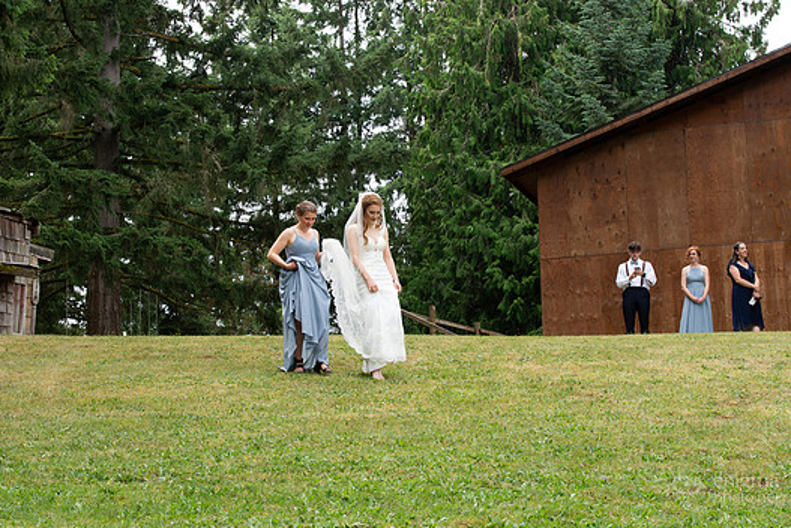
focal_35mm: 77
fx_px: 1693
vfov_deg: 17.7
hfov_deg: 26.3
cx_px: 386
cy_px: 253
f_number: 11
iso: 800
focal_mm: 70
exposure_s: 1/250
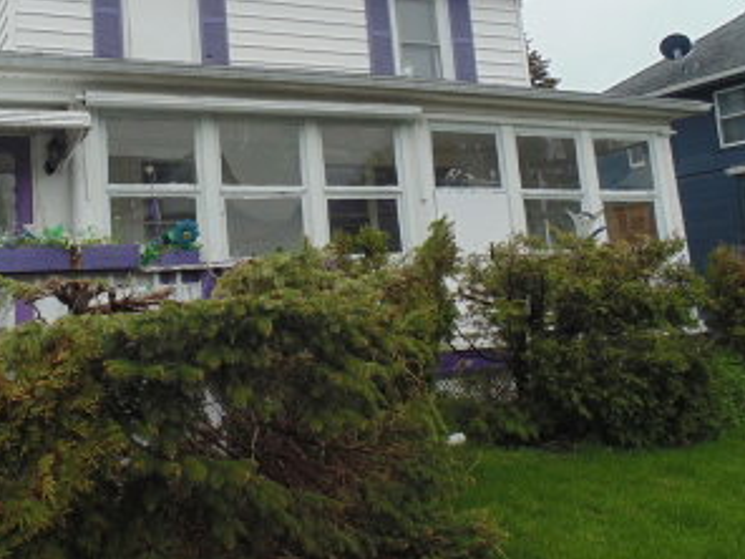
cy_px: 179
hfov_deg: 47.1
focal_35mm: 38
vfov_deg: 37.3
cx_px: 184
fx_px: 818
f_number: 3.1
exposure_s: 1/800
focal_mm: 4
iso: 80
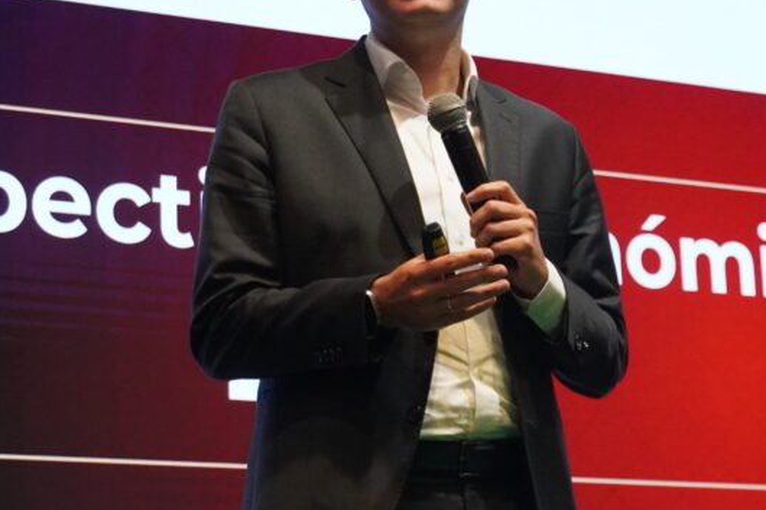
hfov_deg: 17.5
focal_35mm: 116
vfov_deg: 11.8
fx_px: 2467
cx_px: 620
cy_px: 268
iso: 4000
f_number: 5.6
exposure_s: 1/320
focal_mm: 40
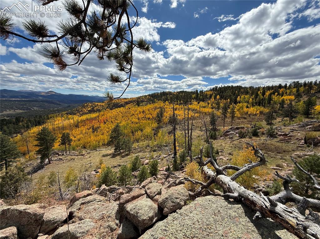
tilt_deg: -8.7
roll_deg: -2.4
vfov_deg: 85.6
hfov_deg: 102.1
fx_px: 129
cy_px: 120
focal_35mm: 14
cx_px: 160
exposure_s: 1/2841
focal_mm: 2.22
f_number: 2.2
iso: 50
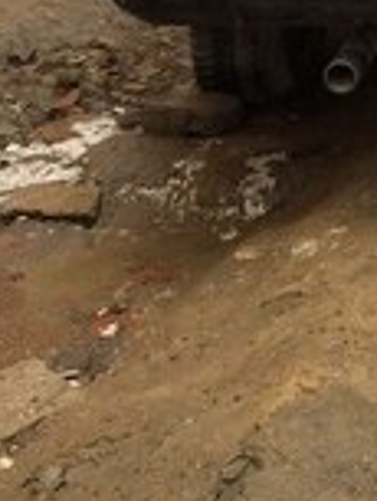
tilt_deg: -7.5
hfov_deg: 14.5
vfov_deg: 19.5
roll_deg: -0.9
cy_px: -111
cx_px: 597
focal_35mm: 94
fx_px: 1363
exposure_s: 1/285
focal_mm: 4.15
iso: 32
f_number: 2.2
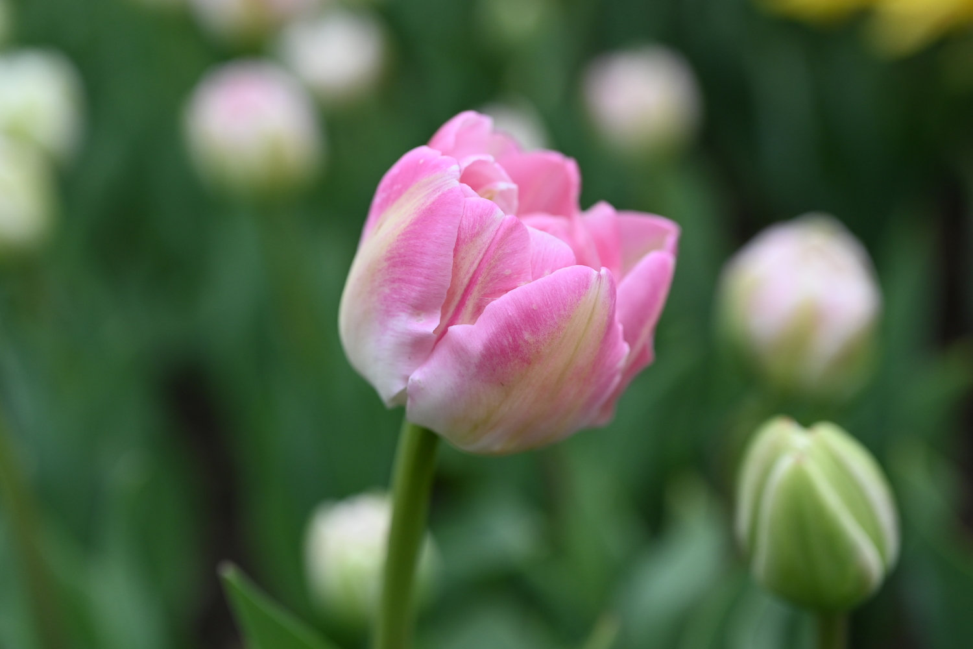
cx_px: 486
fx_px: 1351
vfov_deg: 27.0
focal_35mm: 50
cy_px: 324
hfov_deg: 39.6
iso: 640
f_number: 4.5
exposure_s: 1/2500
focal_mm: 50
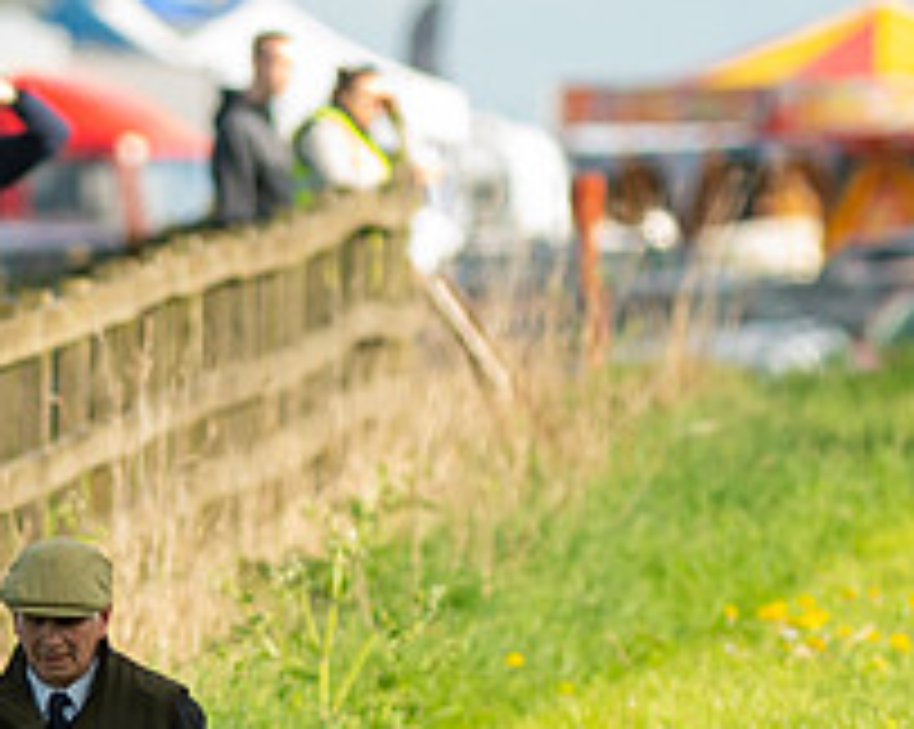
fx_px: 43240
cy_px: 1011
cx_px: 147
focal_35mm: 1600
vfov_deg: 1.0
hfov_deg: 1.2
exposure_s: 1/1000
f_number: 5
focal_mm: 300
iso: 400
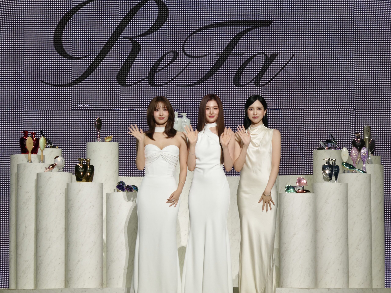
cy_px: 146
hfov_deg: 9.2
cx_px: 196
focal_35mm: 214
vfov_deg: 6.9
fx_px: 2417
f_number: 7.1
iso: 80
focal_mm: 38.4
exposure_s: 1/80
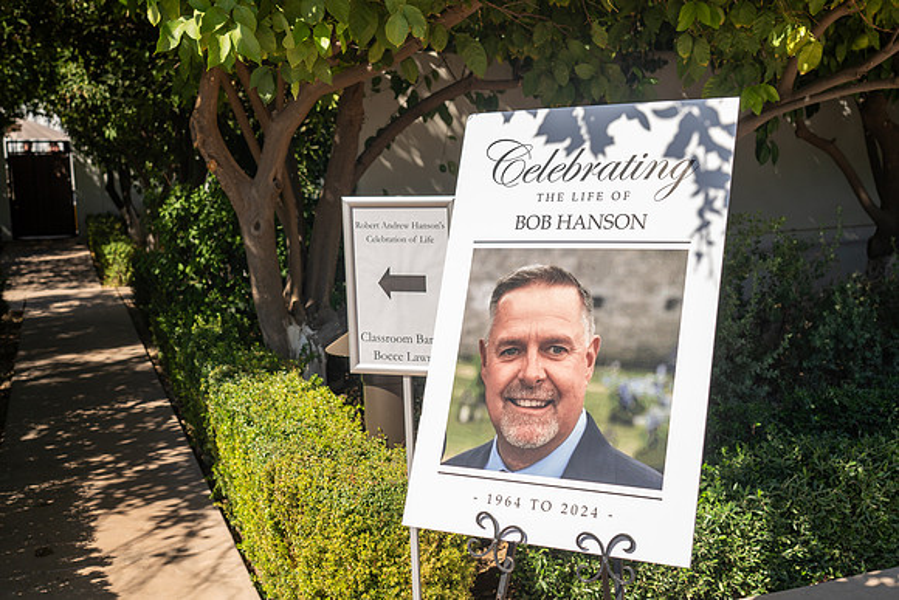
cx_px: 450
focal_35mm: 43
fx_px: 1074
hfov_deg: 45.4
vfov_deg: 31.2
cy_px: 300
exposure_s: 1/400
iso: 100
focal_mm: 43
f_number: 5.6
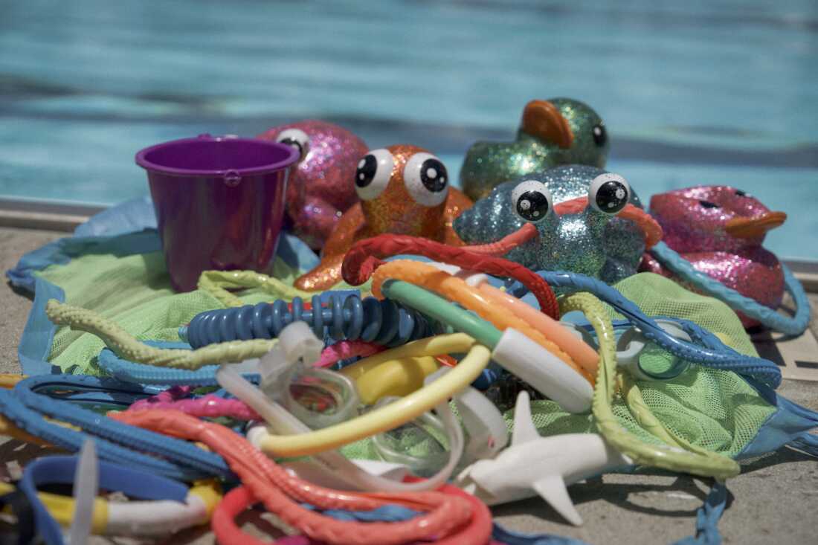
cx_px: 409
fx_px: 1545
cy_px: 272
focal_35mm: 68
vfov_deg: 20.0
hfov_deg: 29.7
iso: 100
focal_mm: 68
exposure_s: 1/2000
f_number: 5
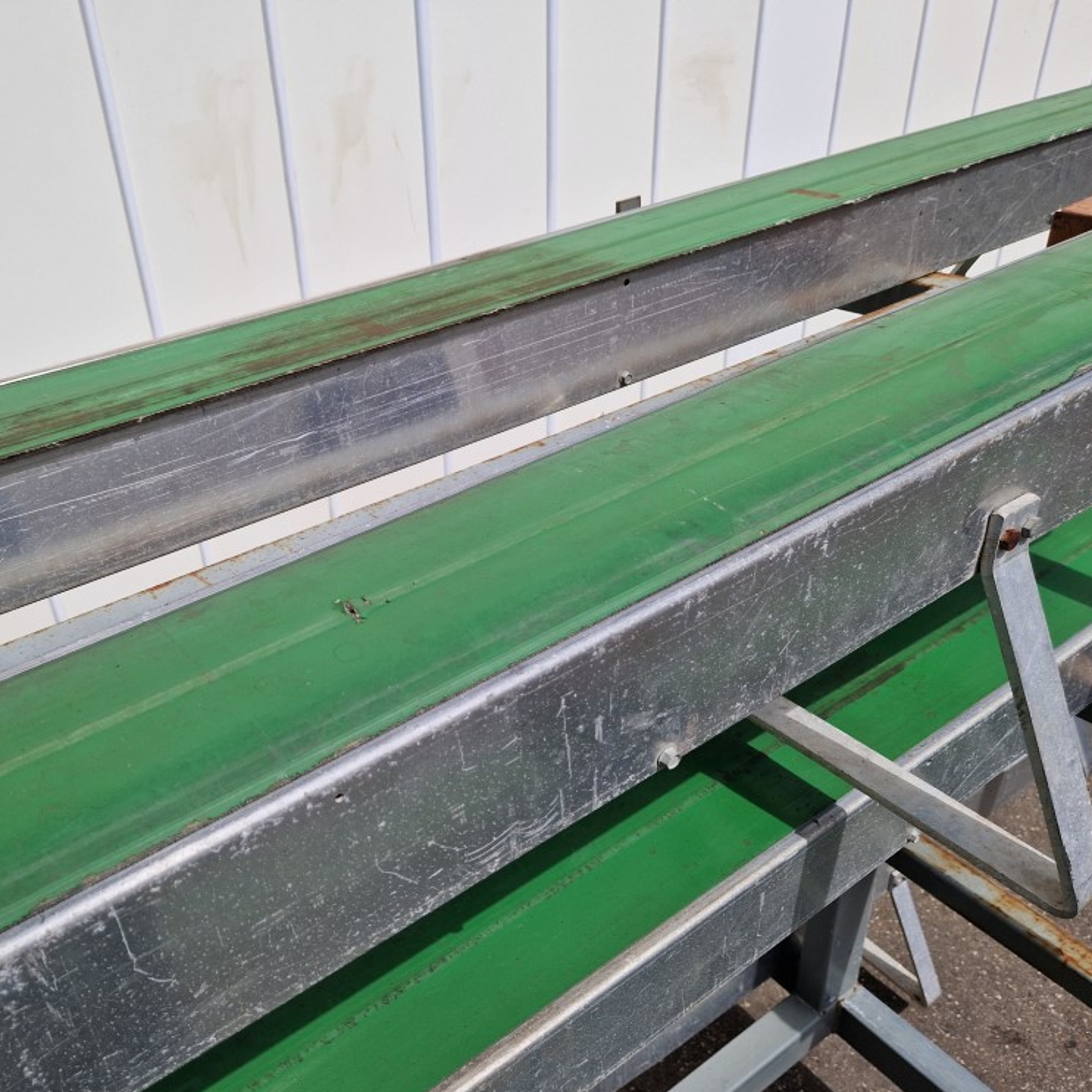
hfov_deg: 56.5
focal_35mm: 28
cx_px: 398
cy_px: 558
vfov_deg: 57.3
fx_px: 999
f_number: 1.8
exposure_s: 1/3688
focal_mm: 5.4
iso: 50
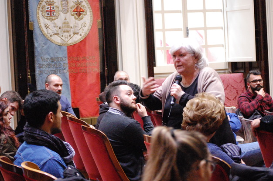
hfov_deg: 24.6
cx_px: 136
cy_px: 90
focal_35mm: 82
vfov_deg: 16.5
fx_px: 625
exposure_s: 1/30
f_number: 4
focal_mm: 55
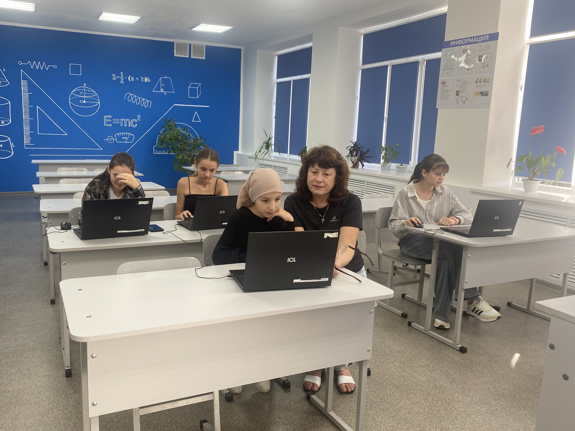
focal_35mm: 29
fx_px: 482
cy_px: 206
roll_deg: -2.3
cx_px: 263
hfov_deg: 61.6
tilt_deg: -9.3
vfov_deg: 48.2
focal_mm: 4.25
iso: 100
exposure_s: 1/121
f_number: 1.8
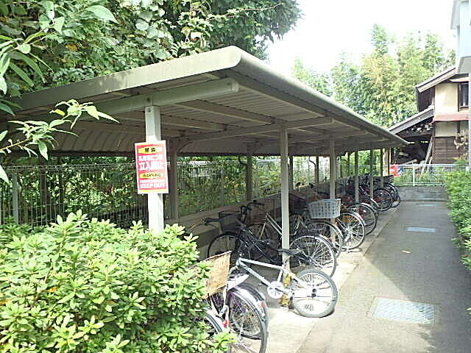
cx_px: 236
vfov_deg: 45.4
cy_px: 176
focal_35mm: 31
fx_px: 422
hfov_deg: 58.4
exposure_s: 1/60
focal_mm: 5.6
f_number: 4.7
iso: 125
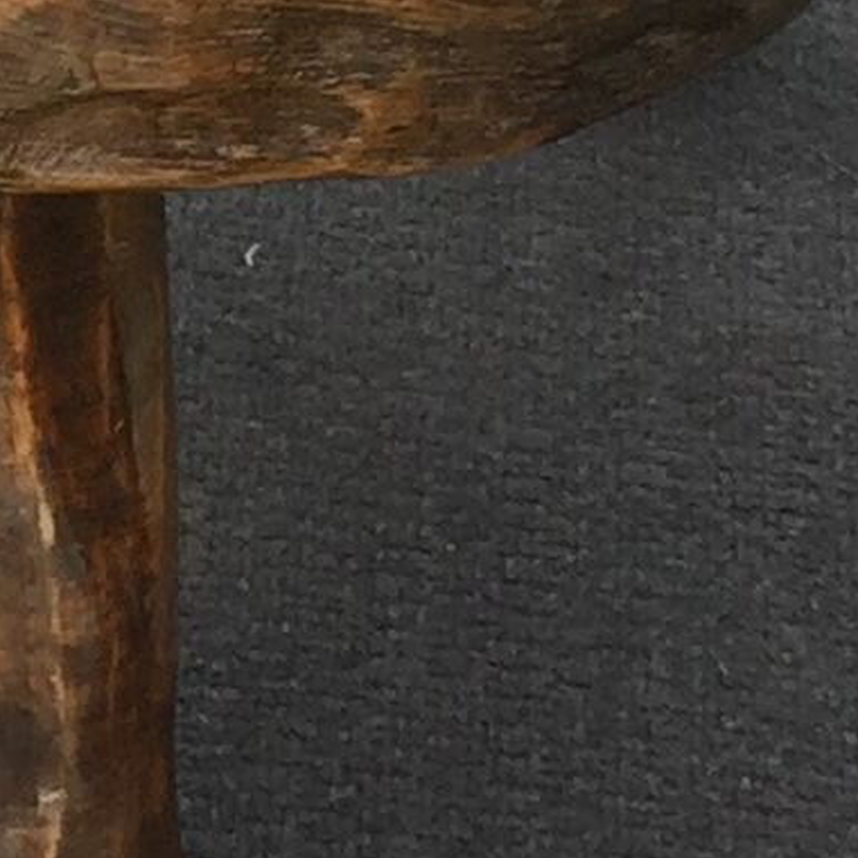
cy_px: 18
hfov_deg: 7.7
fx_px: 6169
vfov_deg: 7.9
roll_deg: +2.7
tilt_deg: -41.5
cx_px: -653
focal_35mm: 220
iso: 32
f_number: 2.2
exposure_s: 1/670
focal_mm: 4.15
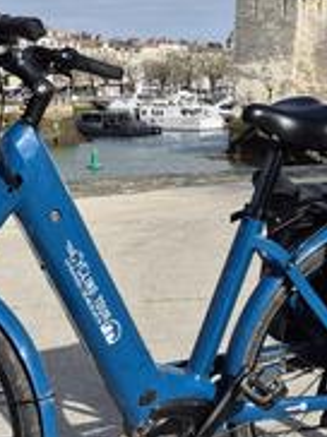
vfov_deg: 25.0
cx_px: 101
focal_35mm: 76
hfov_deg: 19.3
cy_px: 58
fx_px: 959
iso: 25
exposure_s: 1/2784
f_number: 1.8
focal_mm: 5.4
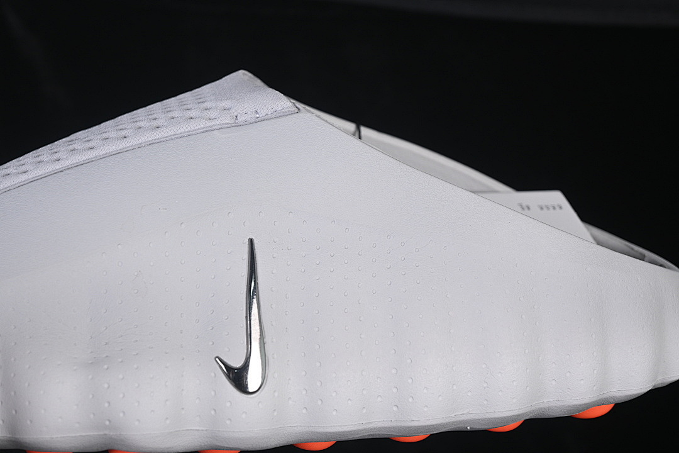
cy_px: 226
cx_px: 340
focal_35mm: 75
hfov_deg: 27.0
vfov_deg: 18.2
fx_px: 1414
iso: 160
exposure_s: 1/80
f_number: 7.1
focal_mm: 50
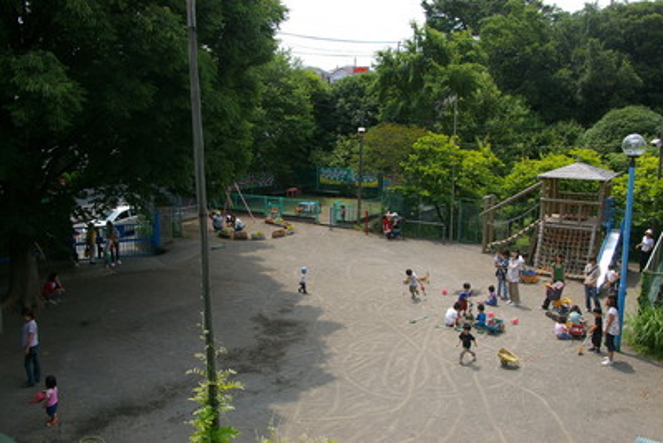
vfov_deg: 38.4
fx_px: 636
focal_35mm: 34
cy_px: 222
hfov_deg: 55.1
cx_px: 332
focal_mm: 23
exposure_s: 1/500
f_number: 8
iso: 400
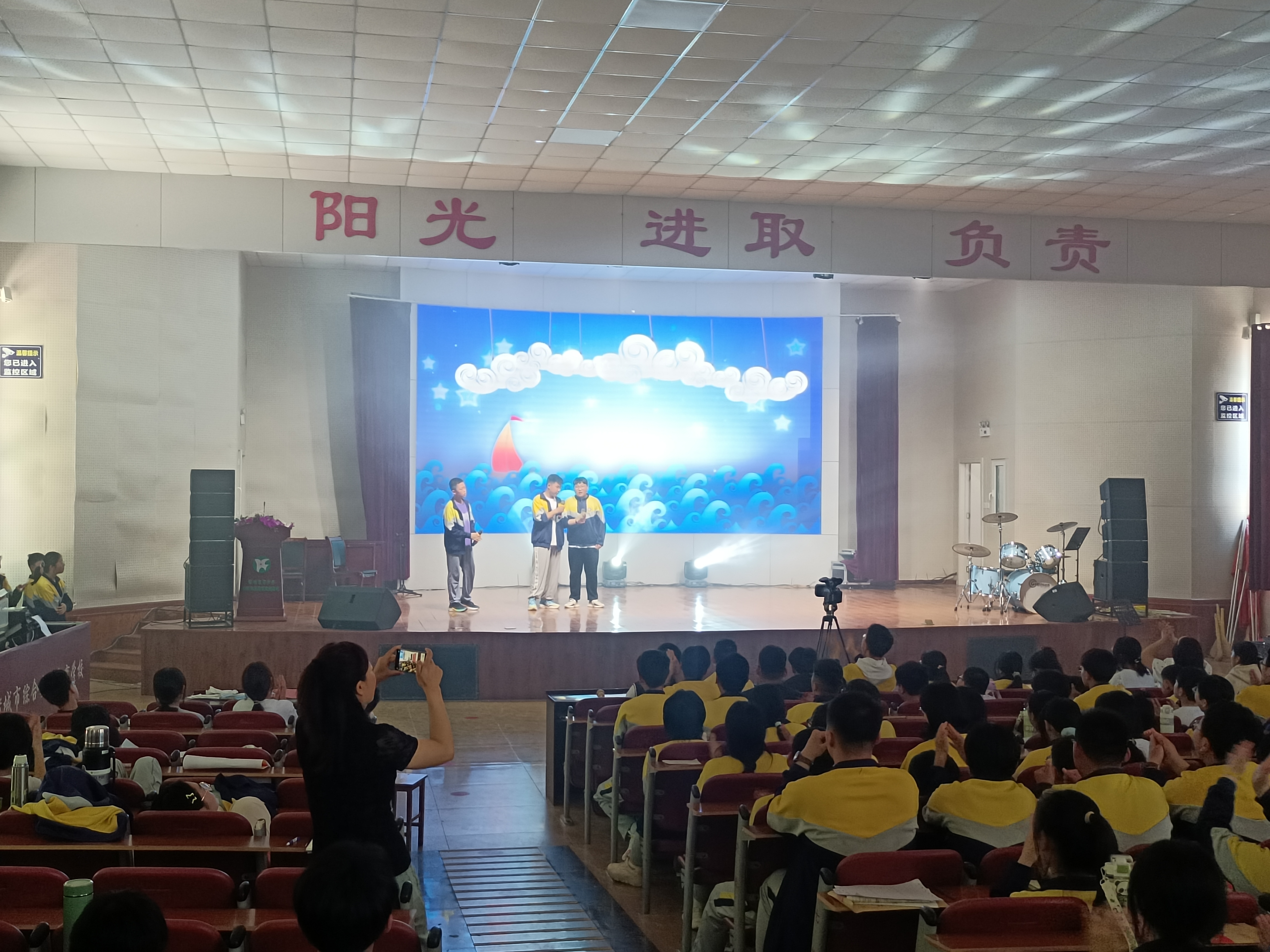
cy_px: 476
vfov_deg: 36.0
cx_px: 635
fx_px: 1468
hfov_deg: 46.8
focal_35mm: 40
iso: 523
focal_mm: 4.71
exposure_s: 1/50
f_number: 1.79
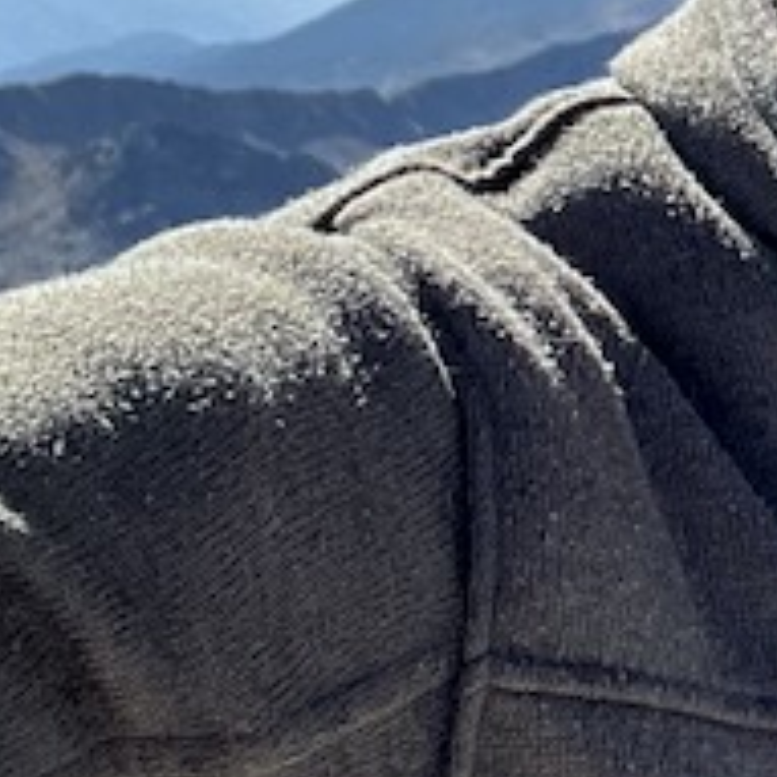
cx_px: 1351
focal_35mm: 109
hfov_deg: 14.3
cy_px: -138
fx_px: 2768
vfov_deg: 15.4
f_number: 2.2
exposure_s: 1/1038
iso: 32
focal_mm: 2.71
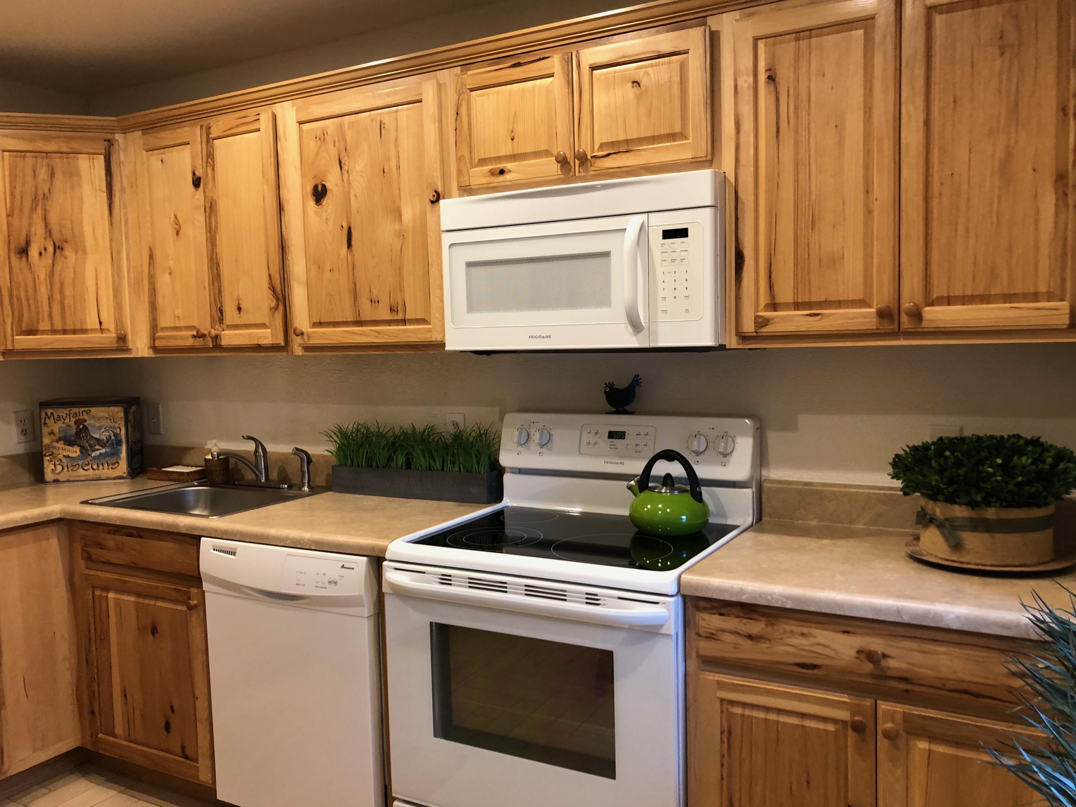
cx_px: 534
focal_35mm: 29
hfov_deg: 61.7
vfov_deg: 48.2
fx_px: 901
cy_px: 402
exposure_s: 1/20
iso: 40
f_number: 1.8
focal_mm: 4
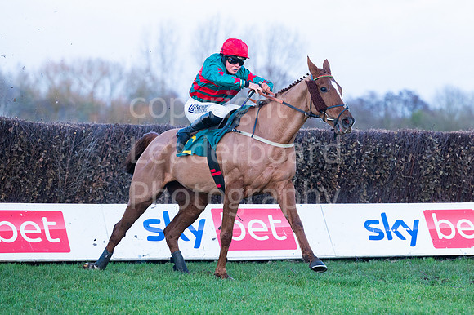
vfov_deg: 7.3
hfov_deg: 10.9
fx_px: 2476
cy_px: 127
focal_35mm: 188
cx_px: 295
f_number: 3.5
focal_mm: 145
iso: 1250
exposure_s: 1/1250
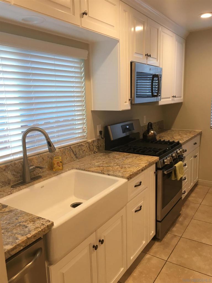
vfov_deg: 61.7
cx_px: 106
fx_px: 237
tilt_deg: -11.4
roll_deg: +1.1
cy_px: 142
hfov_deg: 48.2
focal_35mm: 29
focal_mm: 4.15
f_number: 2.2
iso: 50
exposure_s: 1/30
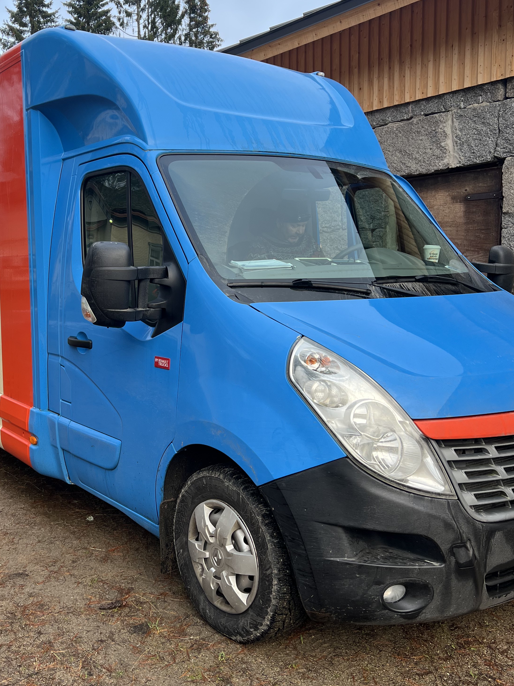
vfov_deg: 51.4
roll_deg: +0.5
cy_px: 338
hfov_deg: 39.2
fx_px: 713
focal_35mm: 36
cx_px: 170
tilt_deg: -4.2
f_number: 1.5
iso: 40
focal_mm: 5.7
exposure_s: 1/217
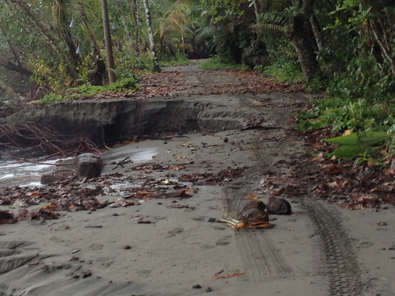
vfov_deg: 14.9
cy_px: 89
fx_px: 1129
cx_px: 163
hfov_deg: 19.8
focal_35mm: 99
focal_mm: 4.28
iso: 50
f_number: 2.4
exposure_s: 1/325
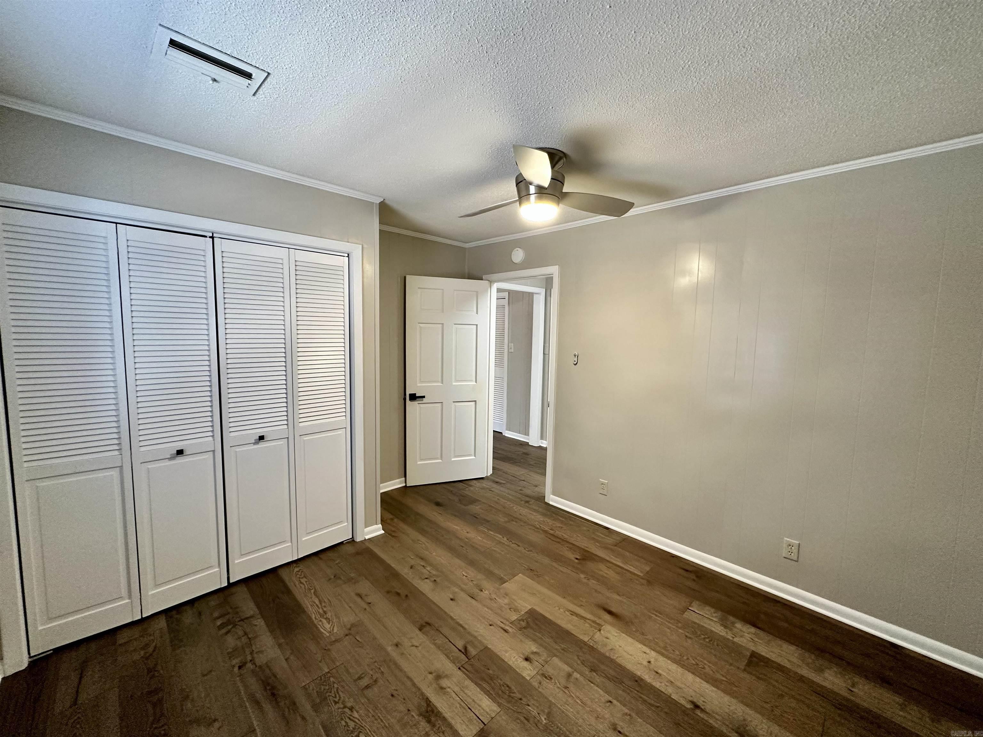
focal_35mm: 14
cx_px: 492
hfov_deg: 102.1
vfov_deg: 85.7
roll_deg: -1.4
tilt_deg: -6.0
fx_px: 398
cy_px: 368
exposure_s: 1/60
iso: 250
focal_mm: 2.22
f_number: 2.2
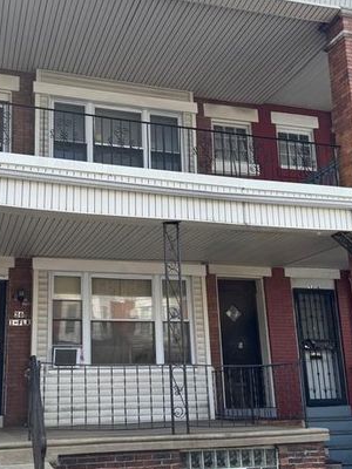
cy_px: 257
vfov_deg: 46.7
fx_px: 542
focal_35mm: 40
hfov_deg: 35.7
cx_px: 126
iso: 80
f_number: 1.78
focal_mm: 6.76
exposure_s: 1/1425
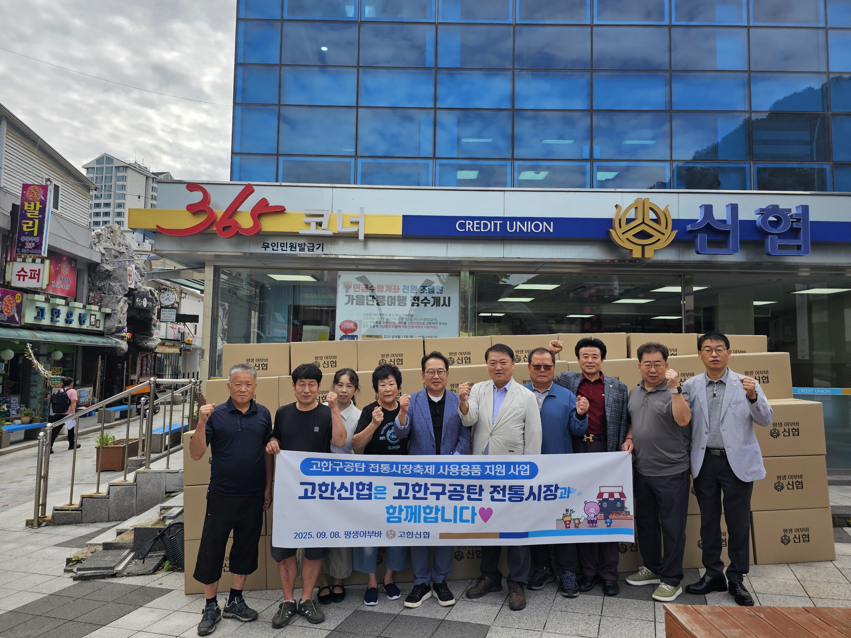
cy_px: 319
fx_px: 565
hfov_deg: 73.9
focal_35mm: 23
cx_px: 426
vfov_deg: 58.9
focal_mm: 6.3
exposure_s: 1/348
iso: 10
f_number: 1.7
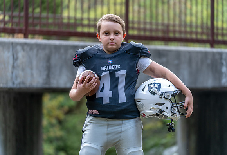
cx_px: 119
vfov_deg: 10.4
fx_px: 853
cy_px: 76
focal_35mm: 134
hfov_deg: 15.2
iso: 400
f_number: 2.8
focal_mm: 129
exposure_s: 1/320
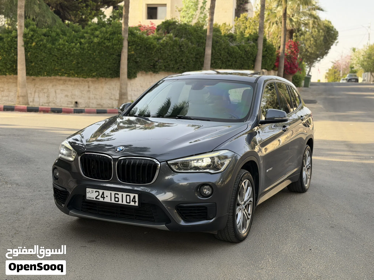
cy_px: 140
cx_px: 187
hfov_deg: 39.7
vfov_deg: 30.3
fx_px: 519
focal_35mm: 48
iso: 80
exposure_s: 1/472
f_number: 1.78
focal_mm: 6.76
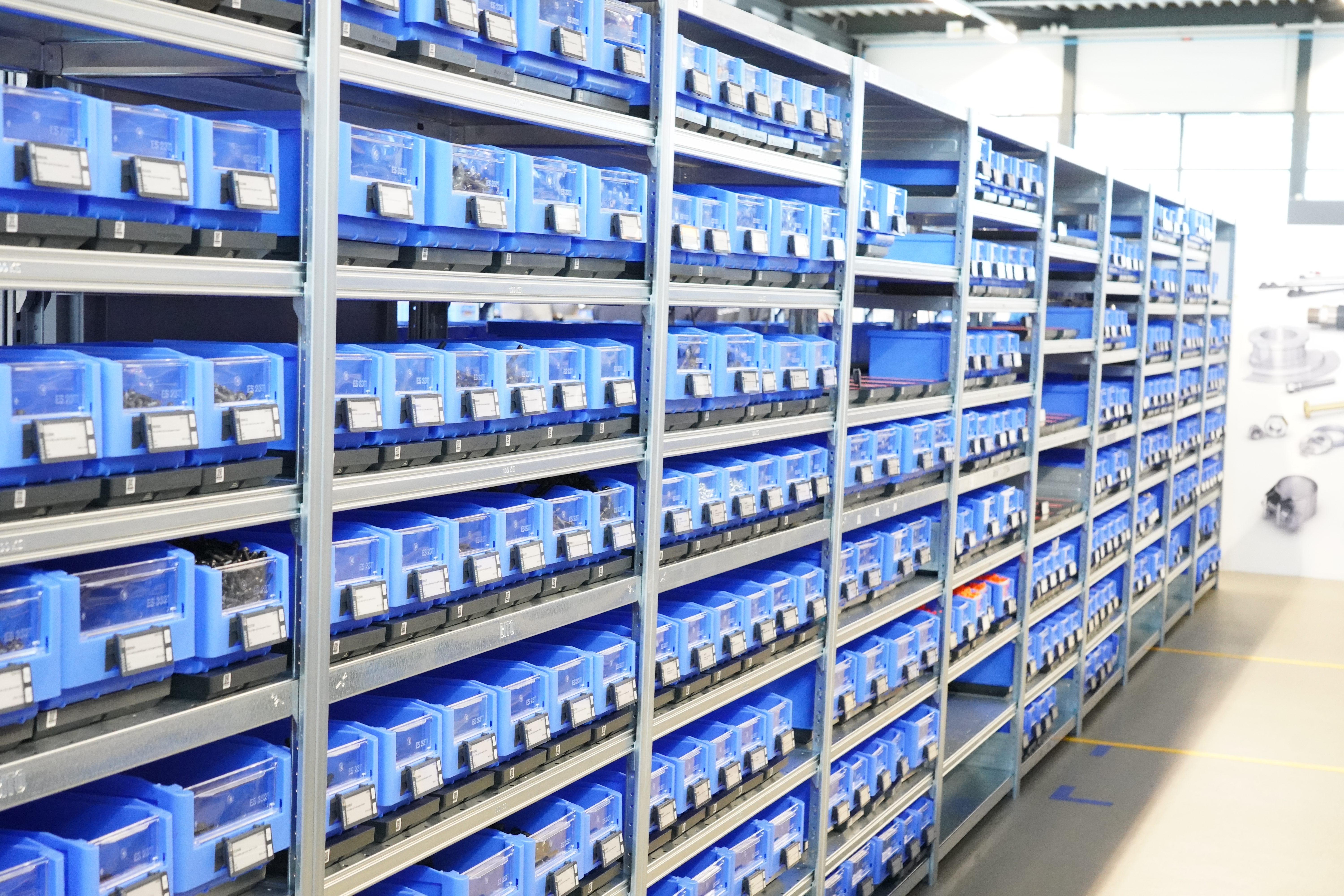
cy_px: 448
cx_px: 672
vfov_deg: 27.0
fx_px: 1867
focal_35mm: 50
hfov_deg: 39.6
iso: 10000
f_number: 6.3
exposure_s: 1/50
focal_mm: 50
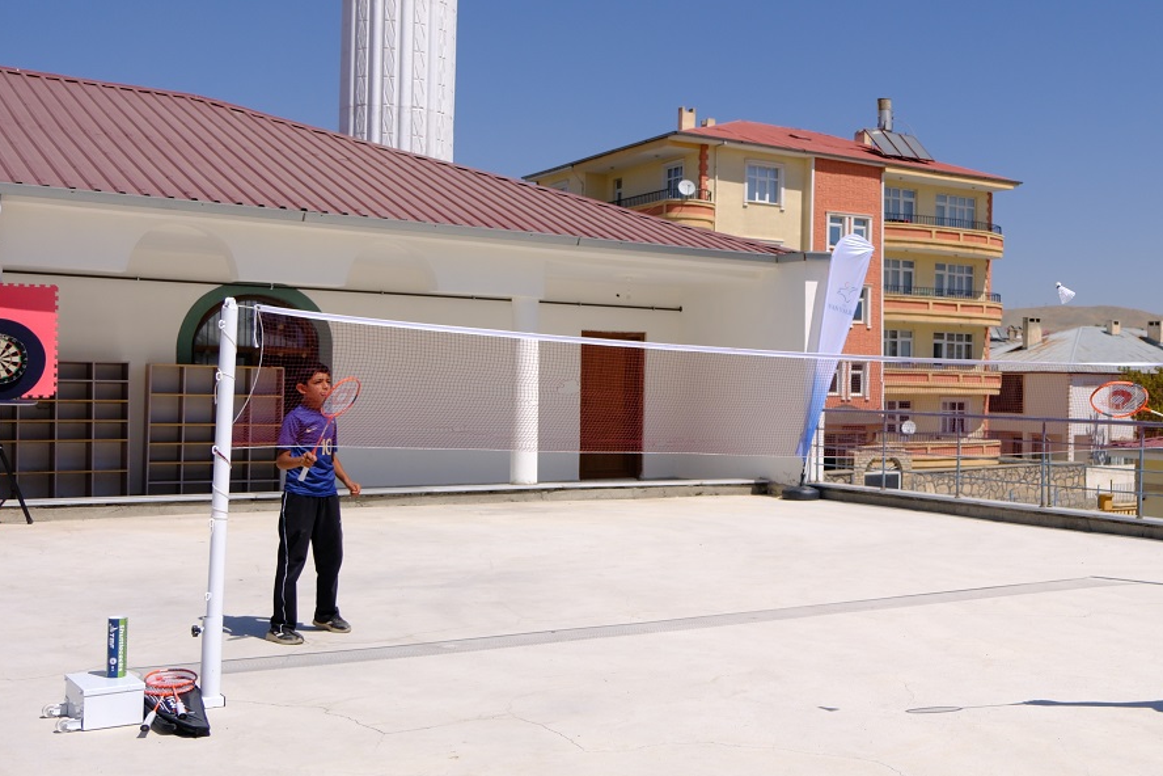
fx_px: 1292
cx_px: 860
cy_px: 375
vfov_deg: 33.4
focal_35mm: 40
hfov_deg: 46.8
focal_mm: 17.1
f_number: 4
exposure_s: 1/3200
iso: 250
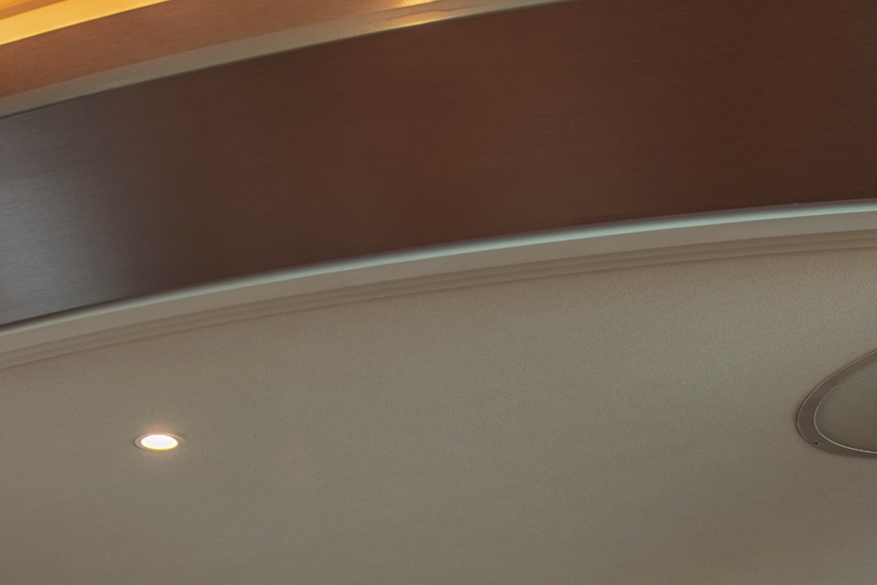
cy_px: 838
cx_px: 276
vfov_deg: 24.4
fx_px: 1096
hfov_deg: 42.9
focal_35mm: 45
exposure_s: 1/400
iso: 320
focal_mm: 15
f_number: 8
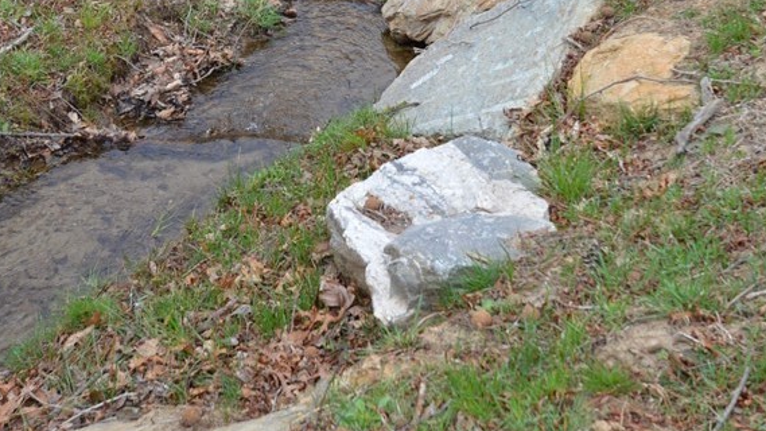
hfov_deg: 34.8
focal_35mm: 60
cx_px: 310
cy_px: 36
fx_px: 1219
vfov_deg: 19.6
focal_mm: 20
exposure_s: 1/160
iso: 100
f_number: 6.3
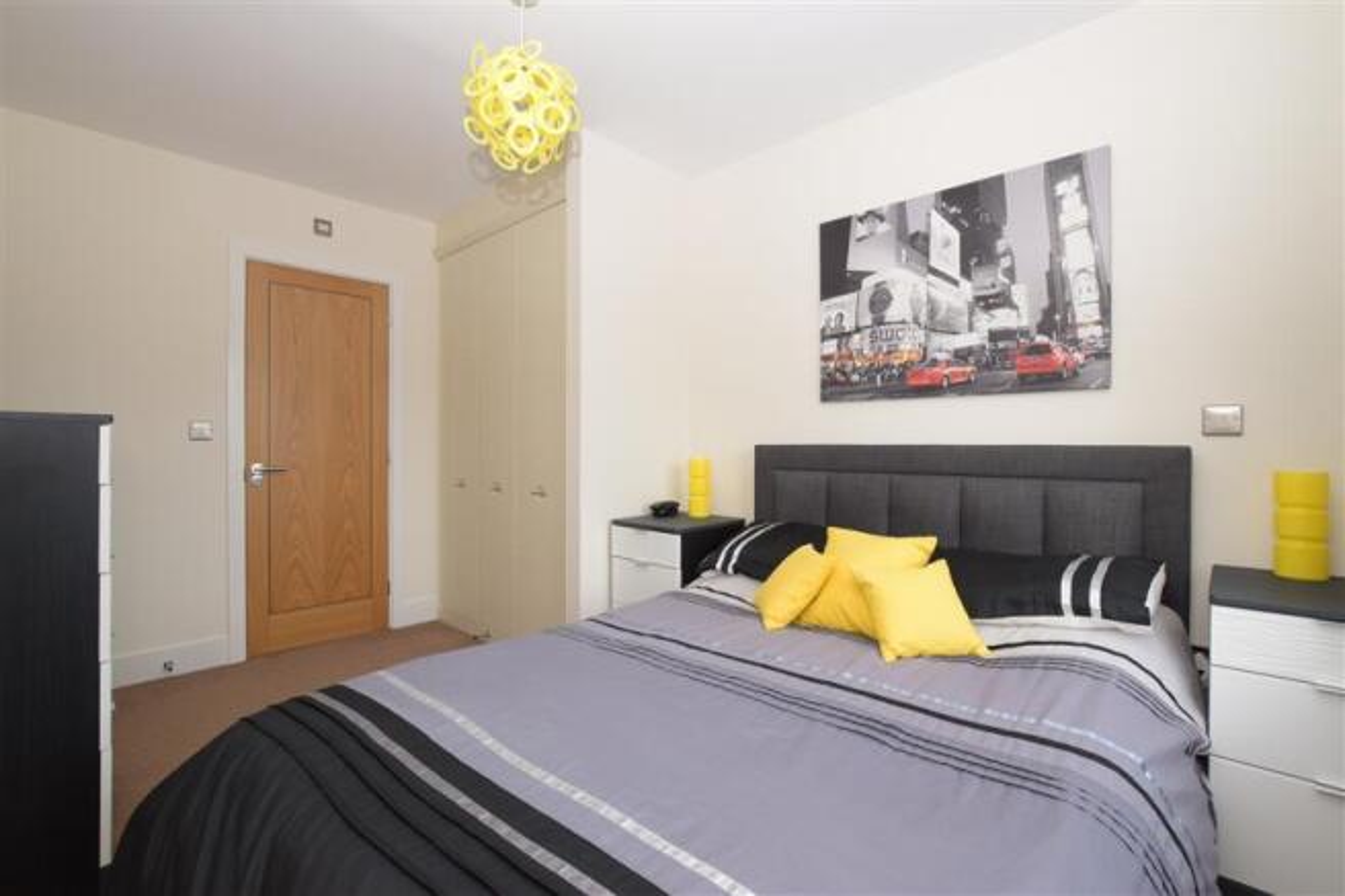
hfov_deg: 100.4
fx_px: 560
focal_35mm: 15
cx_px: 672
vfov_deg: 77.3
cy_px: 448
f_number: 8
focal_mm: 10
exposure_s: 1/30
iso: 500
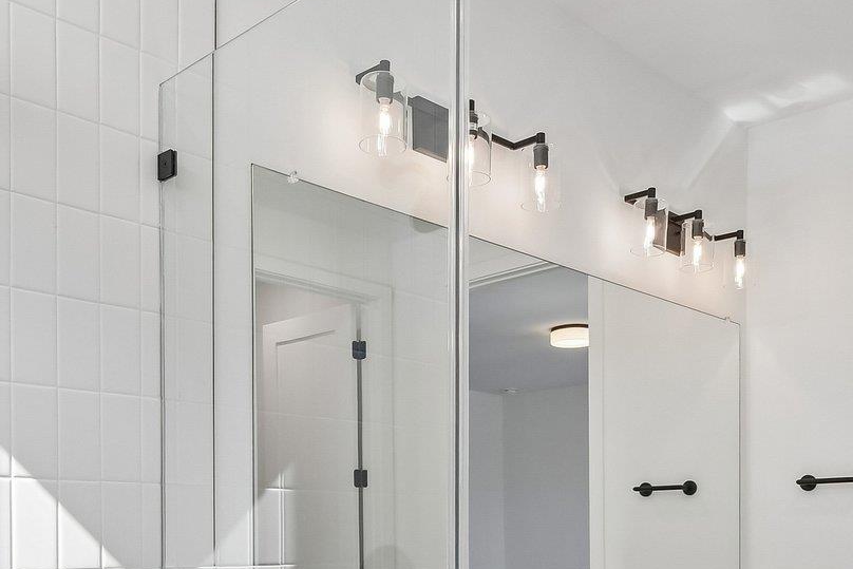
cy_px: 458
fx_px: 900
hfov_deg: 50.7
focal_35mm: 38
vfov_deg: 34.0
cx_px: 439
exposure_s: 1/250
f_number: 8
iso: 400
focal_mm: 10
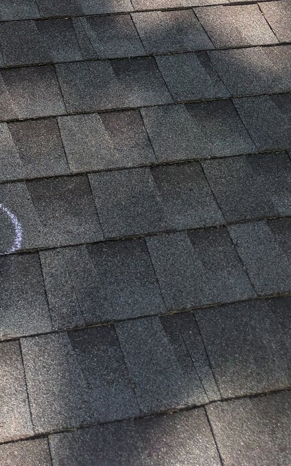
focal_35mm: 57
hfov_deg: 21.2
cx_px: -57
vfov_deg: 32.2
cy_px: -23
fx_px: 724
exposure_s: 1/1127
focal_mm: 5.43
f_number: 1.89
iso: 48
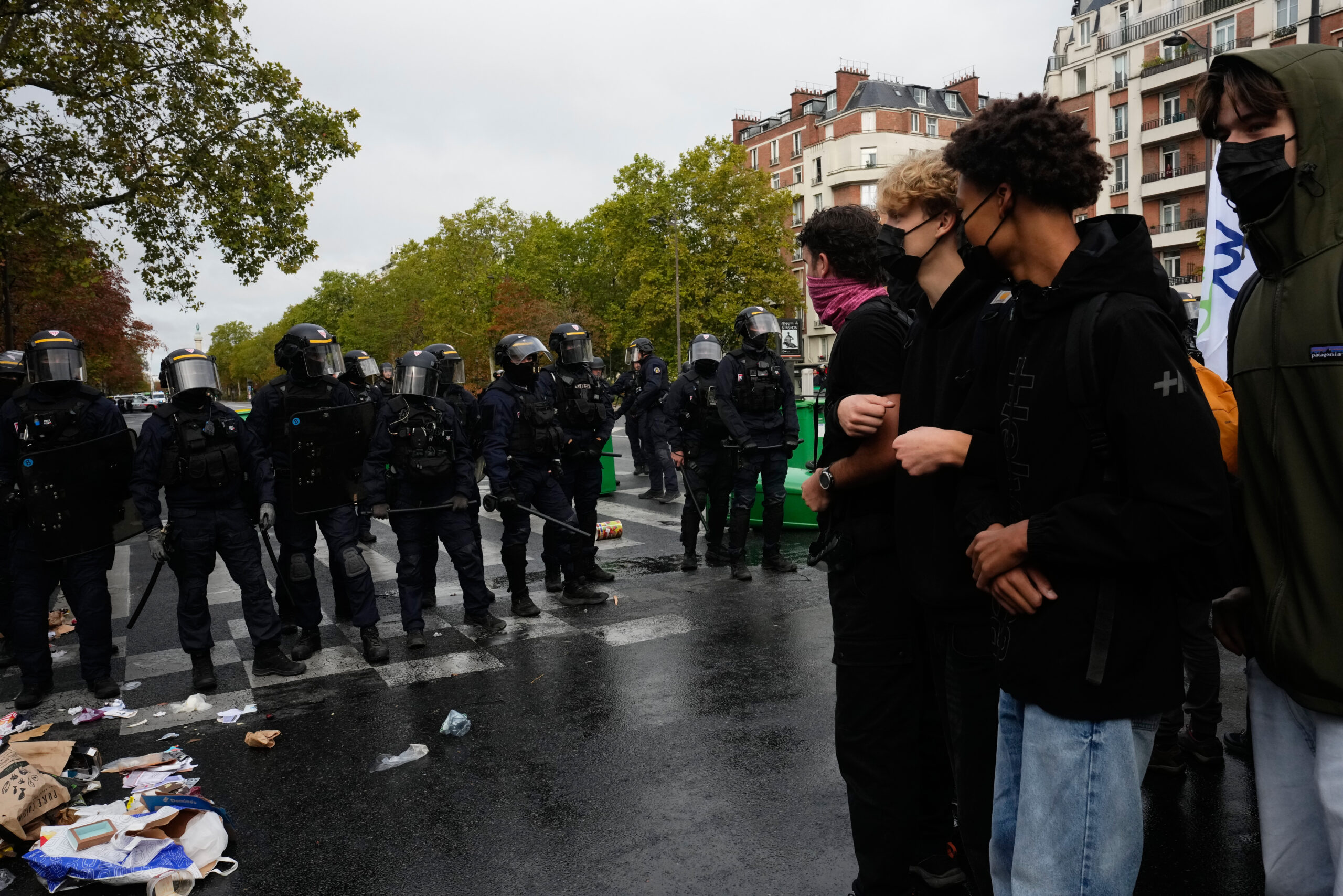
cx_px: 672
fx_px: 1045
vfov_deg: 46.4
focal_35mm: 28
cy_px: 448
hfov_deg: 65.5
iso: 2500
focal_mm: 28
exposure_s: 1/1250
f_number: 10
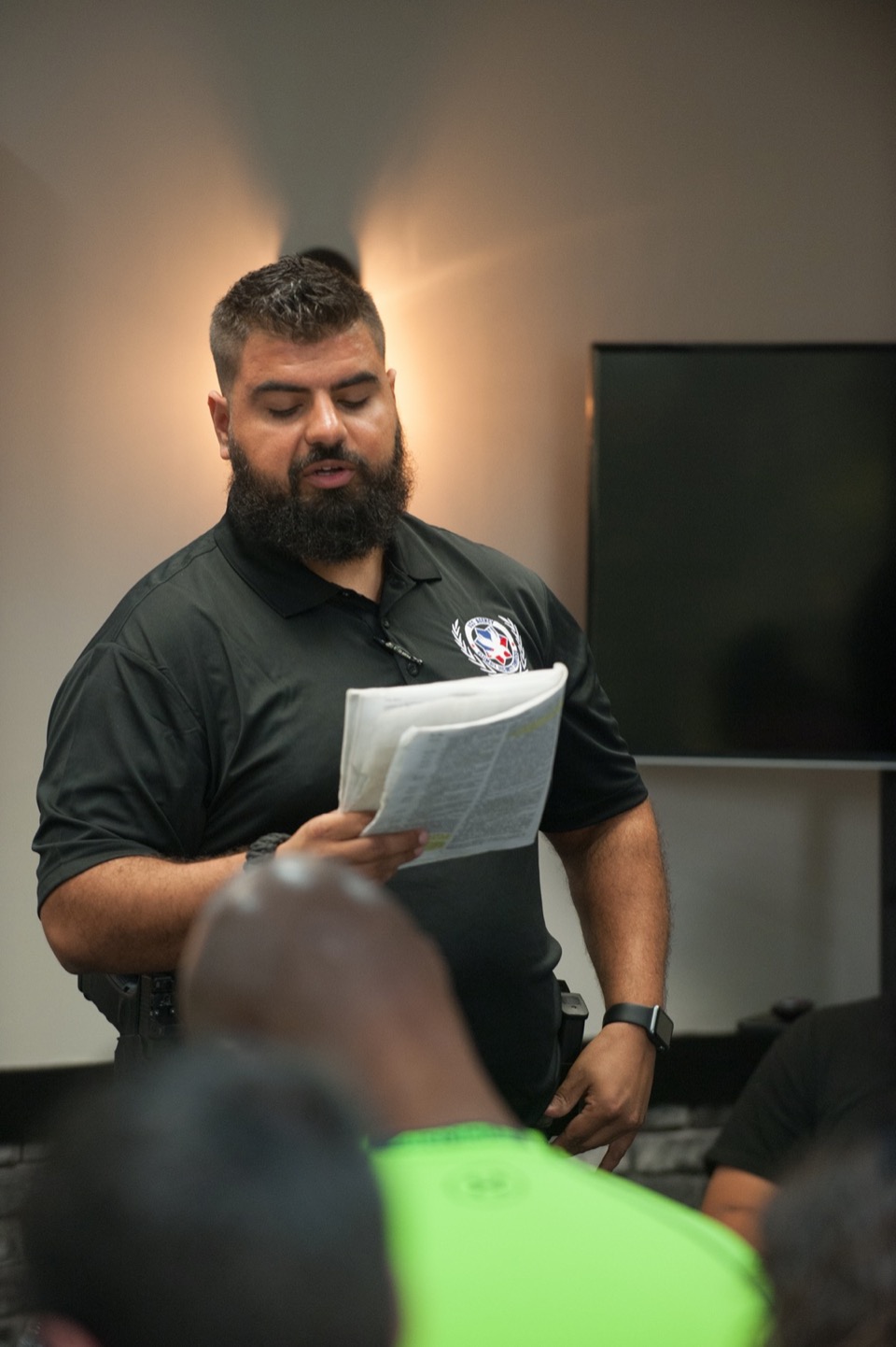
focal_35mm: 180
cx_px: 448
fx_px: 6726
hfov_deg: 7.6
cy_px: 674
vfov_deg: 11.4
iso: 2000
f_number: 3.5
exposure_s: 1/160
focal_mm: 180
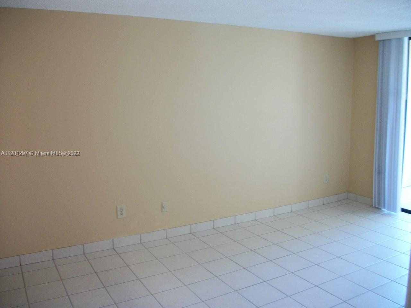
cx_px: 206
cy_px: 154
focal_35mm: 32
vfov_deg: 44.2
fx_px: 380
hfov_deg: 56.8
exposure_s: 1/25
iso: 160
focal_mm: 5.7
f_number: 2.9
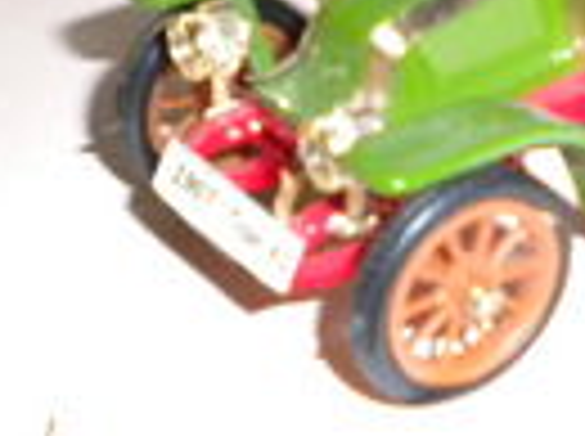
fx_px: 1822
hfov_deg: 17.8
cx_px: 585
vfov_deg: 13.6
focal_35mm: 108
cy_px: 99
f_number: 3.1
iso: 400
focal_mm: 6.3
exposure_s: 1/30
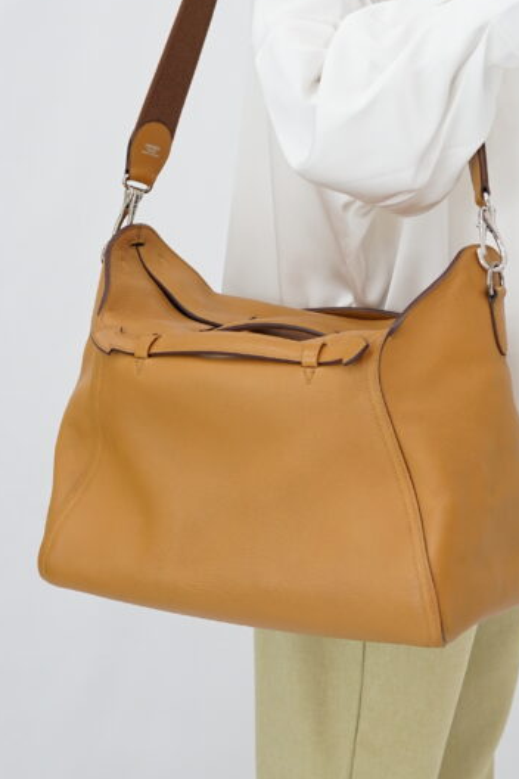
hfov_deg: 14.1
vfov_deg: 21.0
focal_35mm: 97
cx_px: 355
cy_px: 285
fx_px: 2097
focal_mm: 50
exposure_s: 1/10
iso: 640
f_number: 6.3
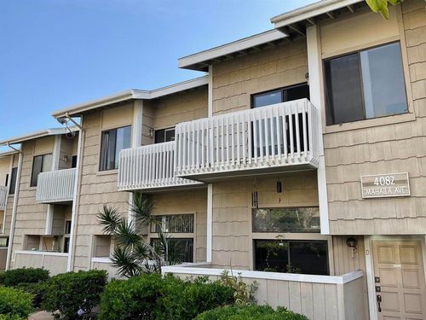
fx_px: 357
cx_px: 213
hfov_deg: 61.7
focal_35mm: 29
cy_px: 160
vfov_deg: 48.2
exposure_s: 1/869
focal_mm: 3
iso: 16
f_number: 1.8
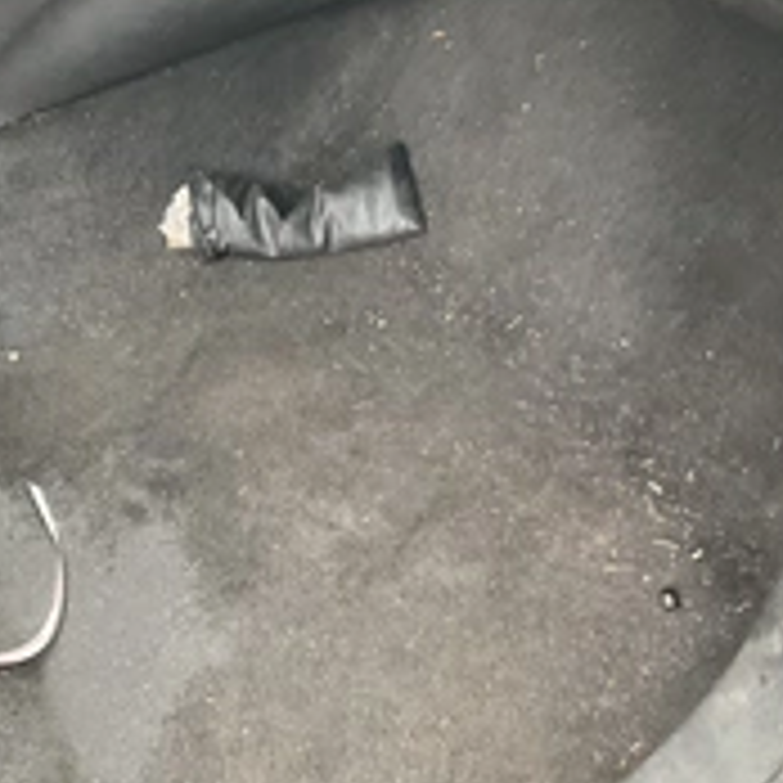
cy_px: 248
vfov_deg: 28.8
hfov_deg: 29.0
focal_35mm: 59
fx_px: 1510
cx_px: 310
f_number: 1.8
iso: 160
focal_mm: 3
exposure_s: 1/60
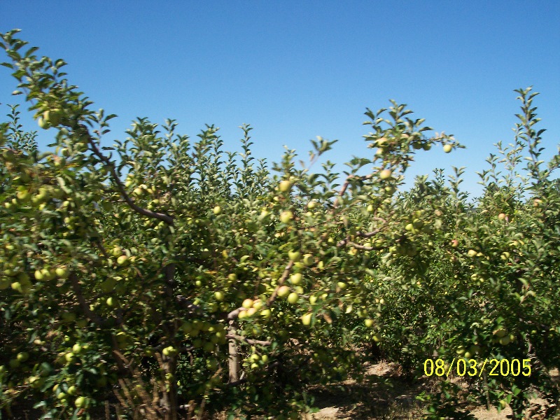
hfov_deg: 49.0
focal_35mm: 38
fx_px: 615
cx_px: 280
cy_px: 210
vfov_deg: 37.7
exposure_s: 1/700
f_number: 4.8
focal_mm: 8
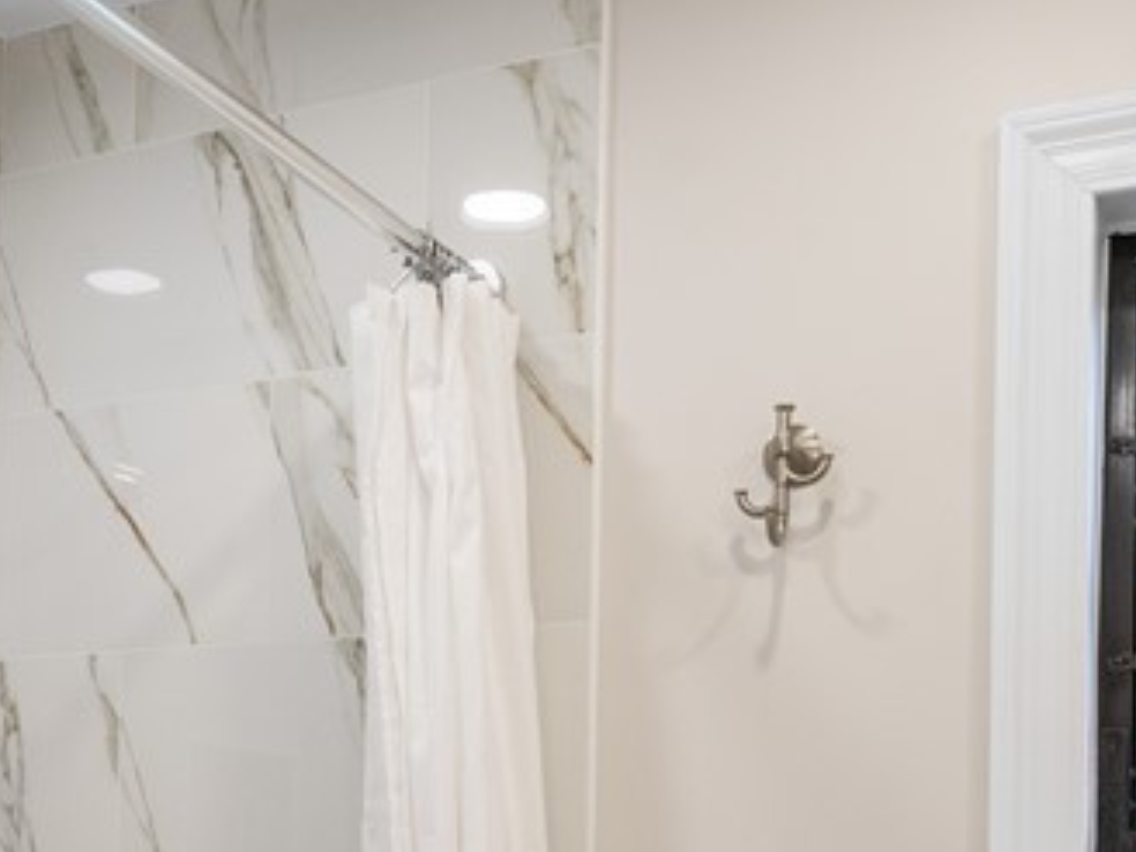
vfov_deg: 26.7
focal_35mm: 51
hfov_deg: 37.4
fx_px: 1674
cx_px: 461
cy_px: 890
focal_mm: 16
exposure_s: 1/50
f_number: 8
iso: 400
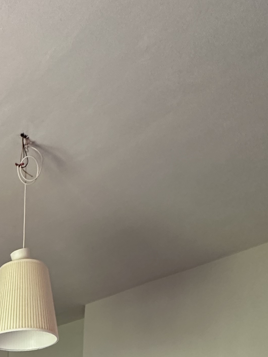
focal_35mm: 40
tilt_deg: -5.0
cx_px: -31
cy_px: 494
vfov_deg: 31.8
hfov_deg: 31.6
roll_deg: -0.8
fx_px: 413
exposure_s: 1/75
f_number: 2.2
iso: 320
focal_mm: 2.22
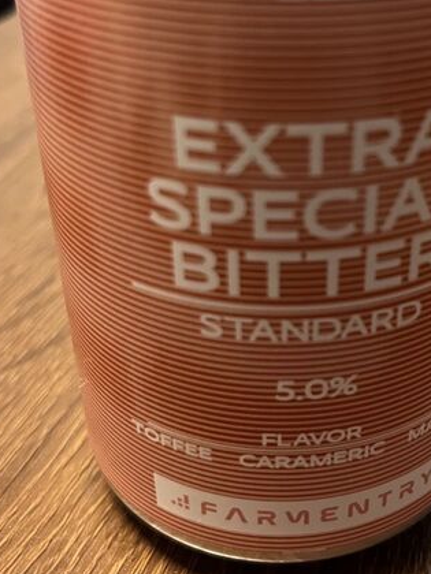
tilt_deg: -32.5
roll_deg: -1.9
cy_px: 226
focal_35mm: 47
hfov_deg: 30.5
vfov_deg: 40.2
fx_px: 780
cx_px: 306
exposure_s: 1/60
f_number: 1.6
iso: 320
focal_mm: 5.1
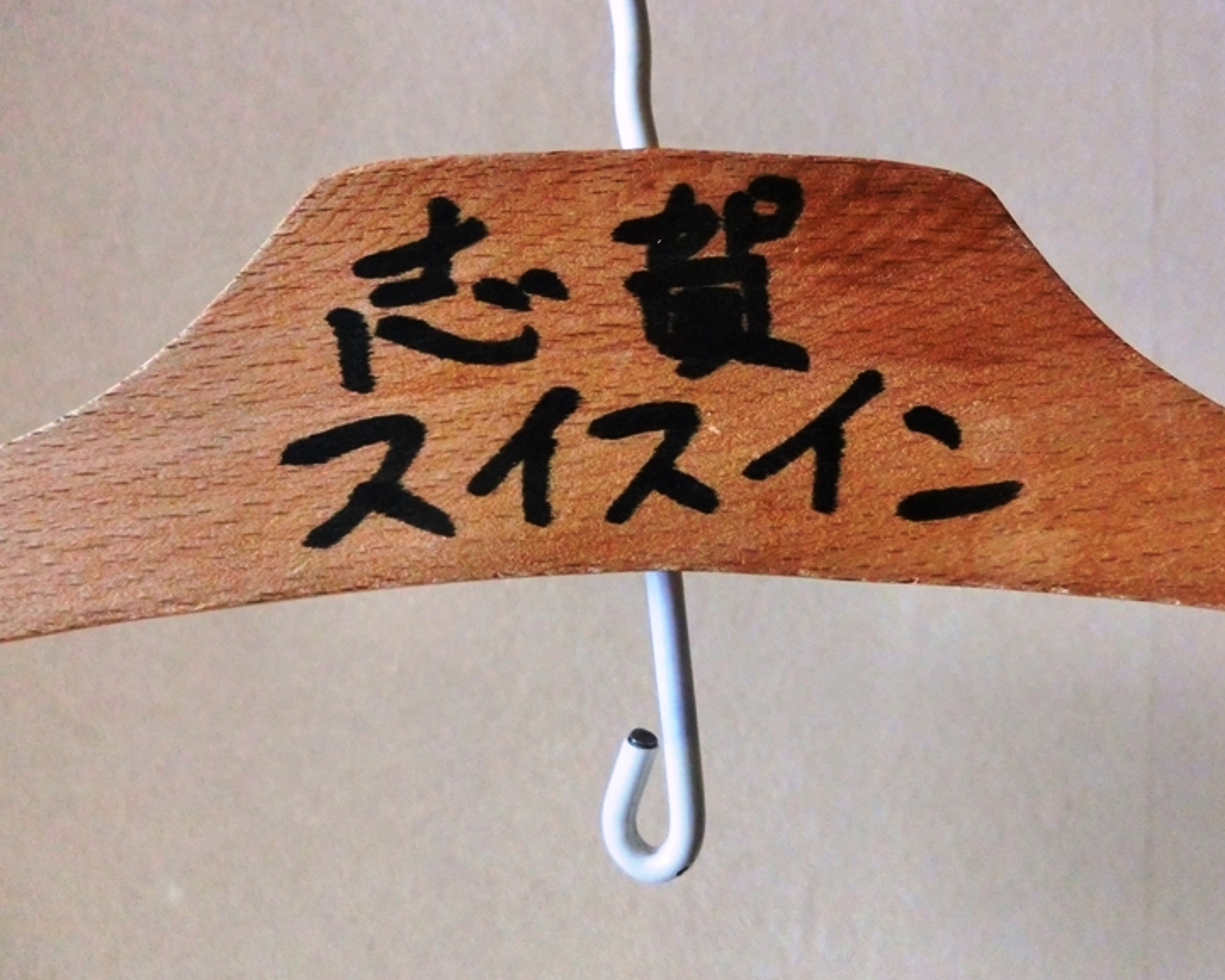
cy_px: 482
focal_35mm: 26
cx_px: 664
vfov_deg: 54.9
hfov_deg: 65.9
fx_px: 943
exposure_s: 1/125
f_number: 3
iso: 800
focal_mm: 4.24
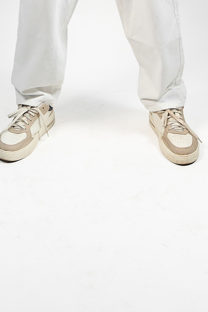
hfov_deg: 13.7
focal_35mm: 100
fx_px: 867
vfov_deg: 16.7
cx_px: 86
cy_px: -262
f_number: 2.8
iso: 400
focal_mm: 24
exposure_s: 1/200
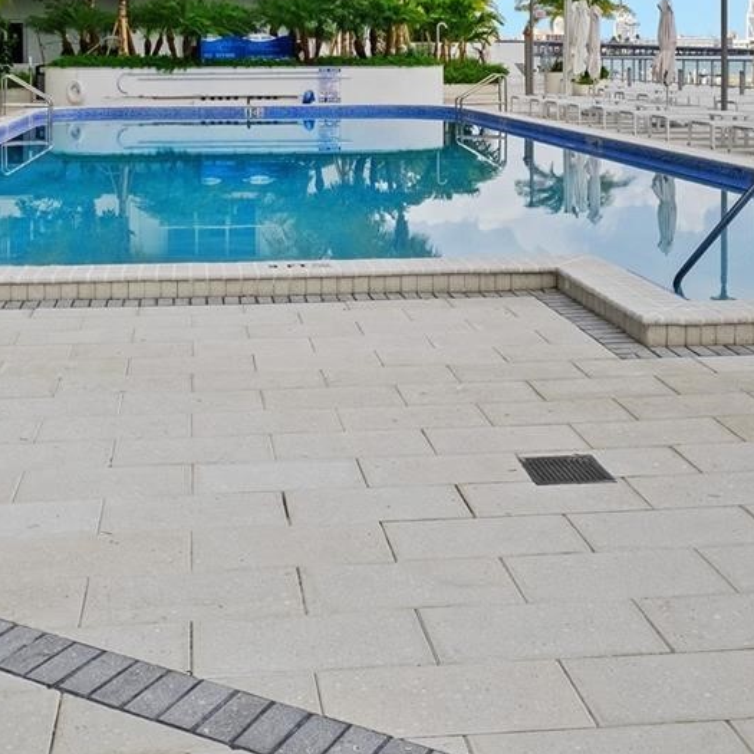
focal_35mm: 44
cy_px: 76
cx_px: 376
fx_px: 1084
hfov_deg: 38.3
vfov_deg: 36.0
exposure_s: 1/500
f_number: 8
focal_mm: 11.5
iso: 500
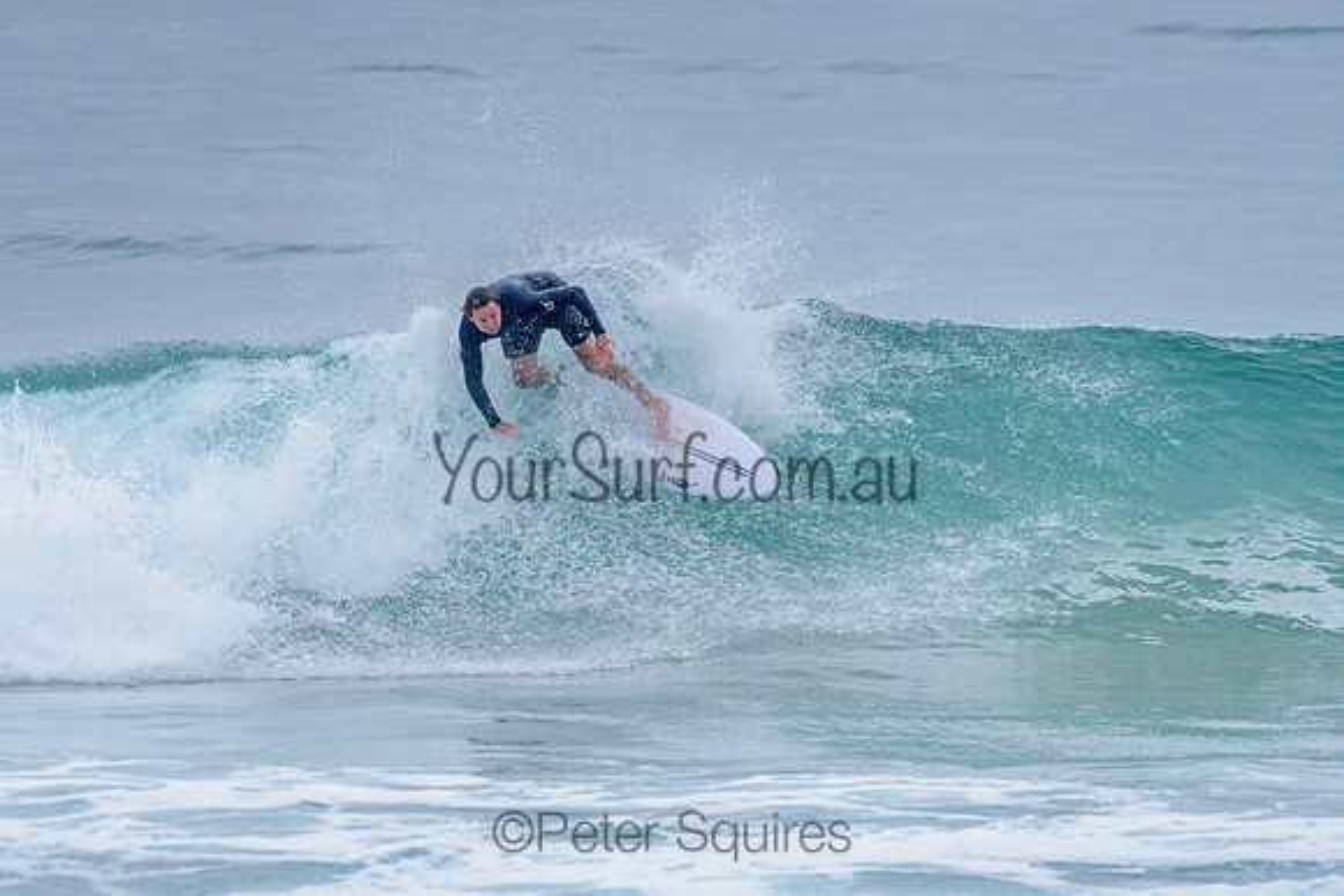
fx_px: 22884
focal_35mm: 613
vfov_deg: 2.2
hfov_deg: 3.4
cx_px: 573
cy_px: 447
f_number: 5.6
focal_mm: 500
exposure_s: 1/2000
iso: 1600
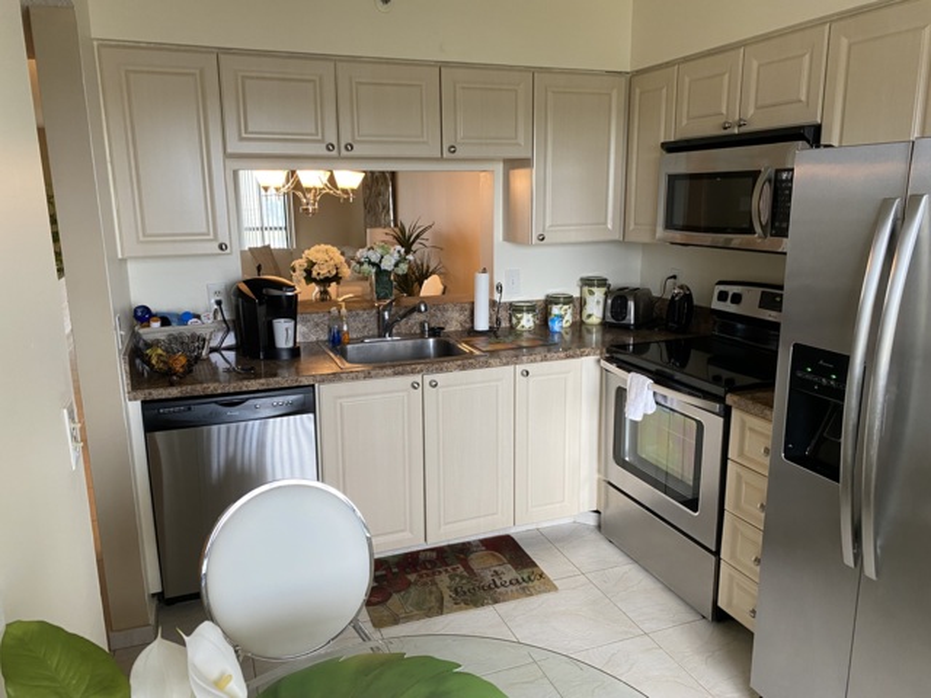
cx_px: 466
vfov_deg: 53.1
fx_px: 699
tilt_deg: -13.7
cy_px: 349
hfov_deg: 67.3
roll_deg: +0.3
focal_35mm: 26
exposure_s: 1/60
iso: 125
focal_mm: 4.25
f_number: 1.8
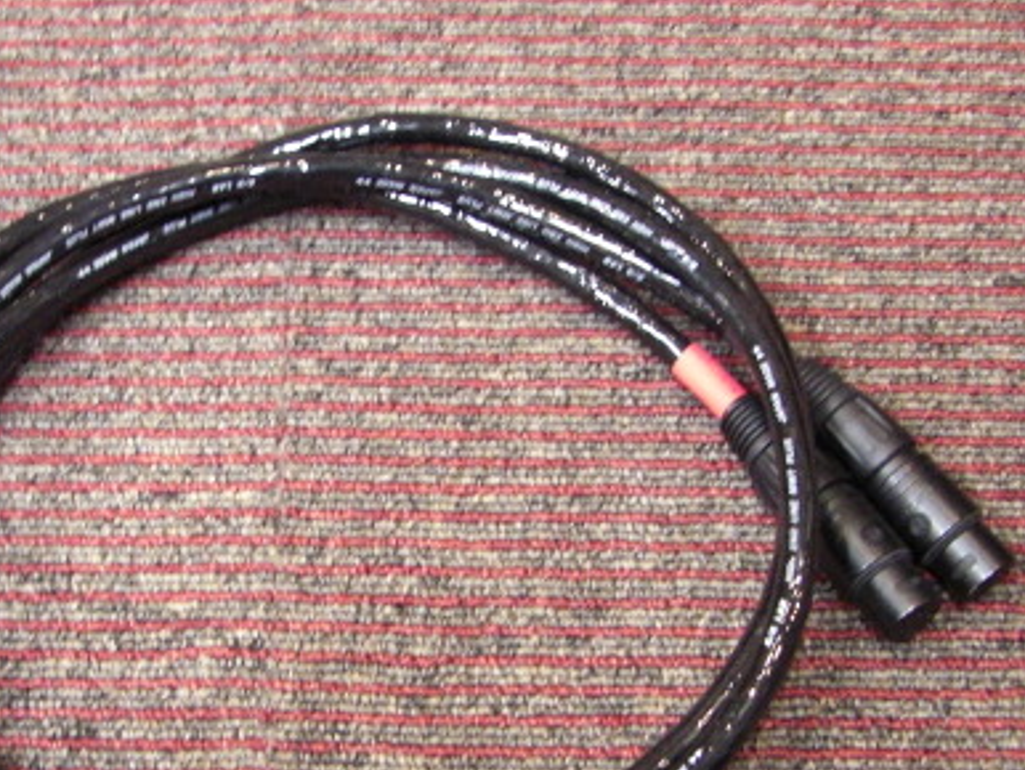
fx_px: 1867
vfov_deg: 23.1
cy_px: 563
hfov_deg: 30.5
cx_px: 348
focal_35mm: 63
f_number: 3.4
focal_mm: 6.3
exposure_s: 1/8
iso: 400
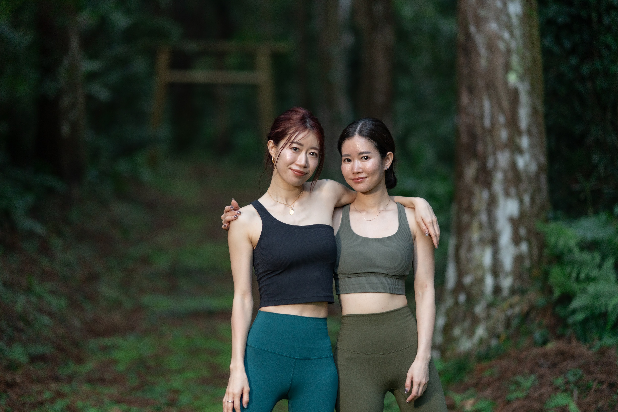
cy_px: 206
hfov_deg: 23.9
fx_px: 1459
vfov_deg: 16.1
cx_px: 309
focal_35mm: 85
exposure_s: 1/30
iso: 500
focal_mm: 85
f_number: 1.4
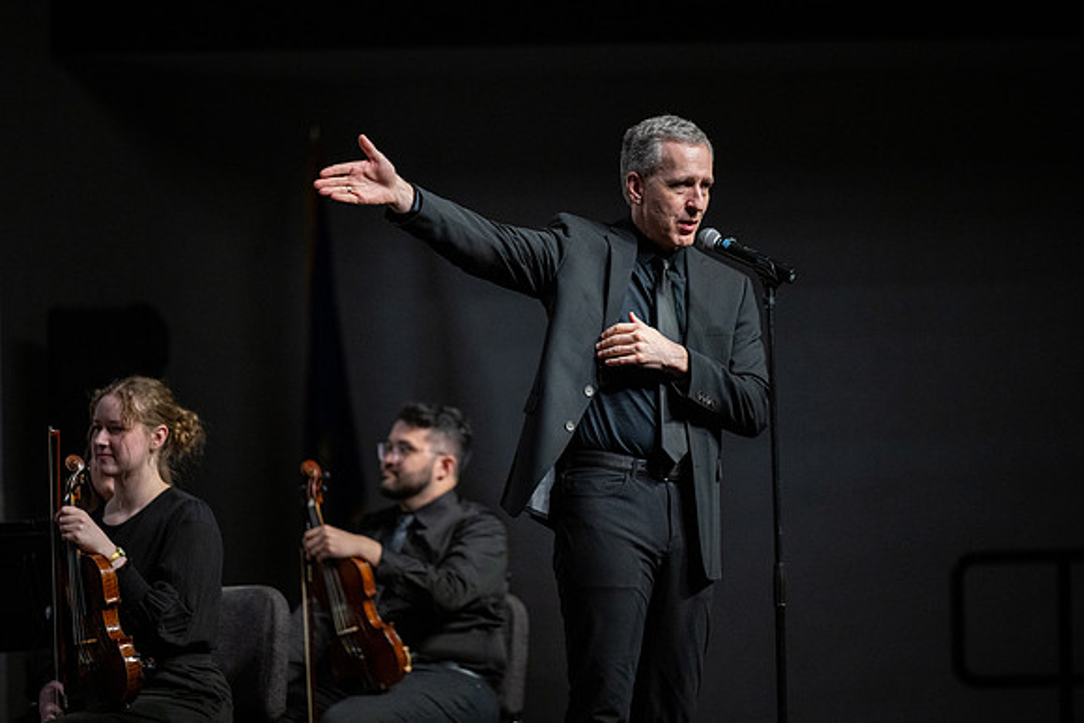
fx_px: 6023
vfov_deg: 6.9
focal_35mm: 200
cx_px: 542
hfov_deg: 10.3
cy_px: 362
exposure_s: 1/500
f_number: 2.8
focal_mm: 200
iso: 1600
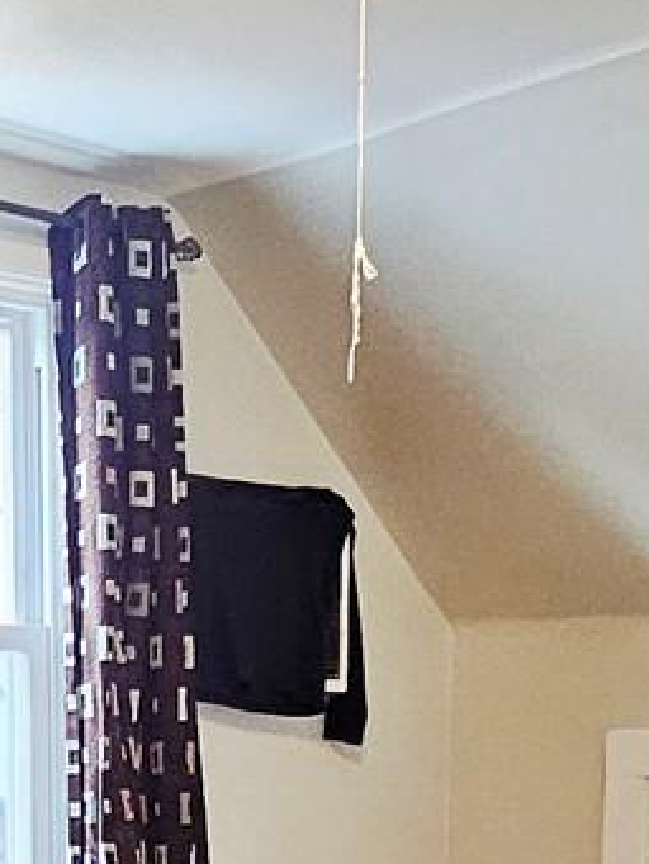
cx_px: 155
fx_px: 1949
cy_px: 1181
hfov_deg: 18.8
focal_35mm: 78
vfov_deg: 22.0
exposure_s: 1/60.2
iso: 320
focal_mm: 1.7
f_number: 2.2
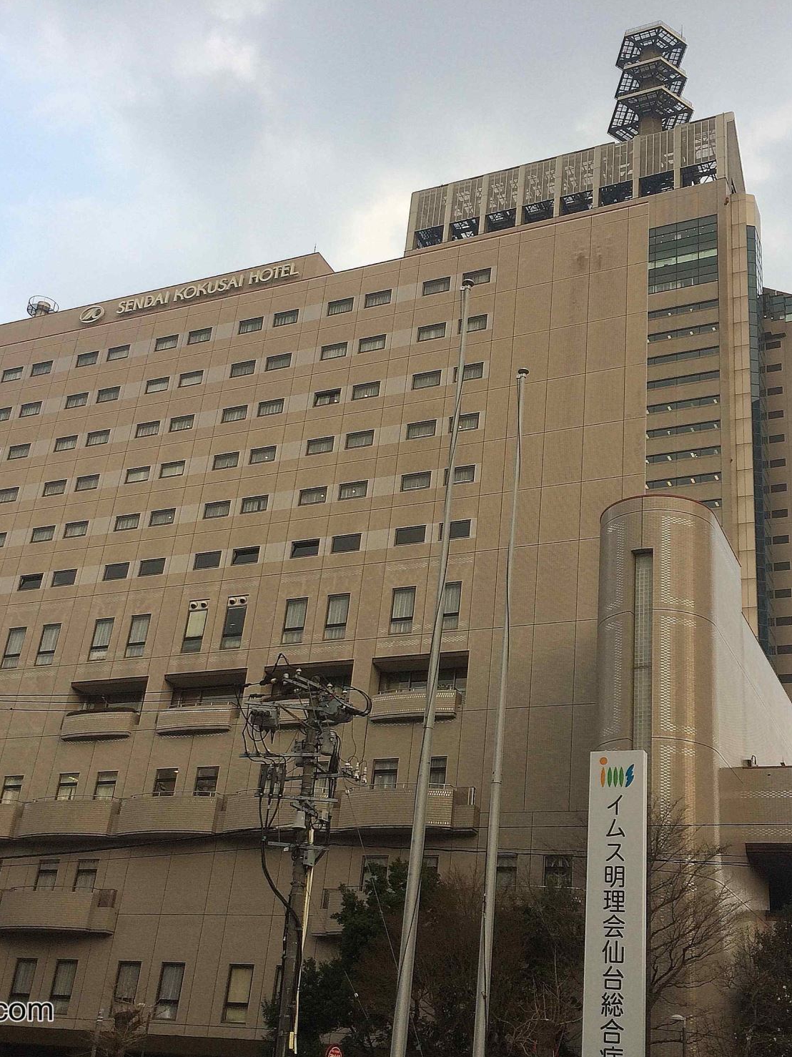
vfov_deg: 47.9
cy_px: 530
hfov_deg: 36.8
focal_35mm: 39
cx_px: 435
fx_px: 1190
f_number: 2.2
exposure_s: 1/519
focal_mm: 4.15
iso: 32
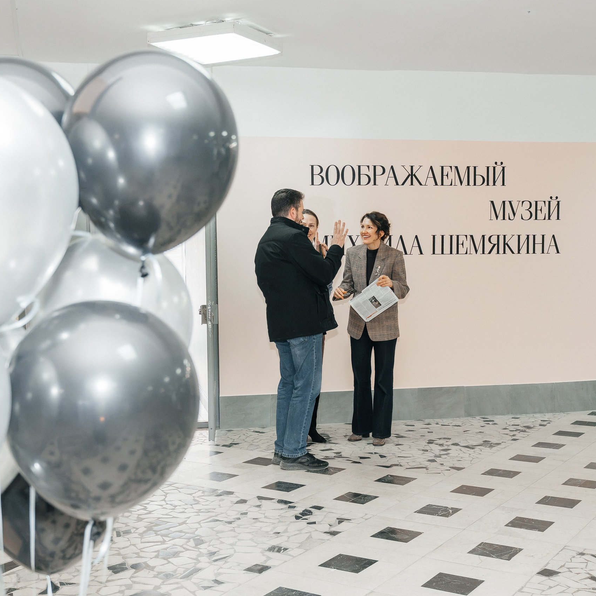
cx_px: 292
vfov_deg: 36.8
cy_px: 329
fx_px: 896
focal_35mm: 46
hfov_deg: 36.8
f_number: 4
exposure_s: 1/250
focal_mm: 27
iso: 3200
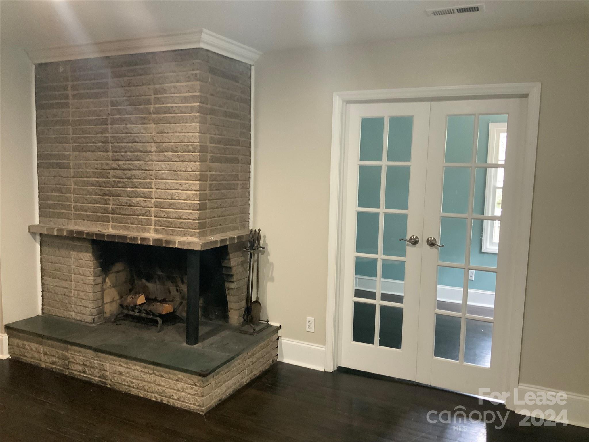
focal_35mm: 29
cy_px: 221
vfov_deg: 48.2
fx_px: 493
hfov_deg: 61.7
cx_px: 294
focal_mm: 3
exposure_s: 1/40
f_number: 1.8
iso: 250
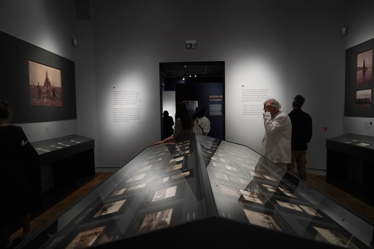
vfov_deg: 53.1
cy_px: 124
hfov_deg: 73.7
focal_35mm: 24
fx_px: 249
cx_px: 187
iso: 3200
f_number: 2.8
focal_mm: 24
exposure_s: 1/80
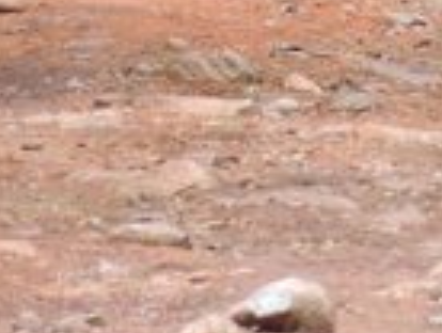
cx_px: 653
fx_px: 44461
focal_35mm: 3476
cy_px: -189
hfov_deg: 0.6
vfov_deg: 0.4
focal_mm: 133.7
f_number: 5.1
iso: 400
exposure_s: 1/320
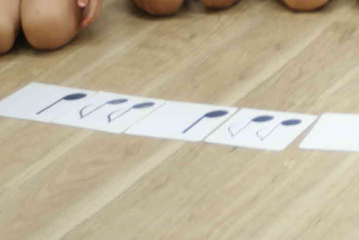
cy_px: -78
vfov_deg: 6.7
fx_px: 2035
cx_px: 434
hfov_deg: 9.9
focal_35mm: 204
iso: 400
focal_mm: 50
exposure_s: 1/25
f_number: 4.5
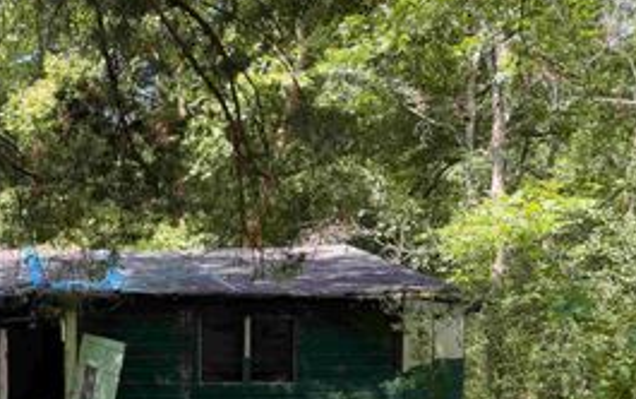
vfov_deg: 25.8
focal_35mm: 48
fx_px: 833
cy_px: 379
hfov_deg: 38.7
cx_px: 55
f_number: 1.78
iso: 64
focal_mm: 6.76
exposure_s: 1/202
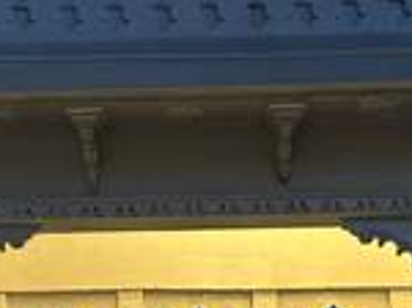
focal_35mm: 77
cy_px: 228
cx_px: 203
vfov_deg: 19.0
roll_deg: +0.3
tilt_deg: +15.1
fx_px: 915
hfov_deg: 25.4
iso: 1000
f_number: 1.78
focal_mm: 6.86
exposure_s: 1/33
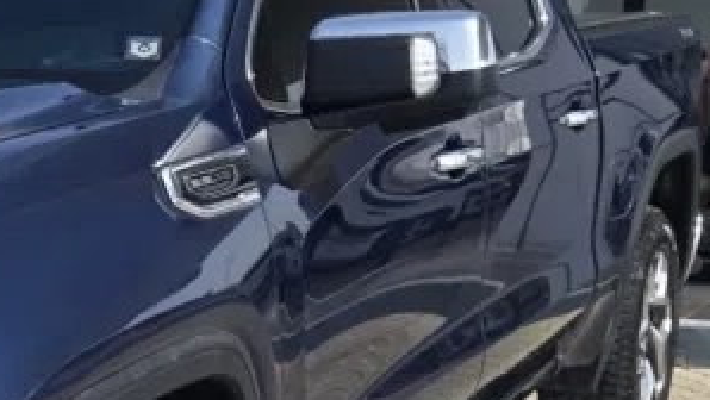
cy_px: 412
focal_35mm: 86
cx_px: -148
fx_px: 1620
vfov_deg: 13.9
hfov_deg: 22.7
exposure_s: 1/2921
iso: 50
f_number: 1.8
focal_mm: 5.4
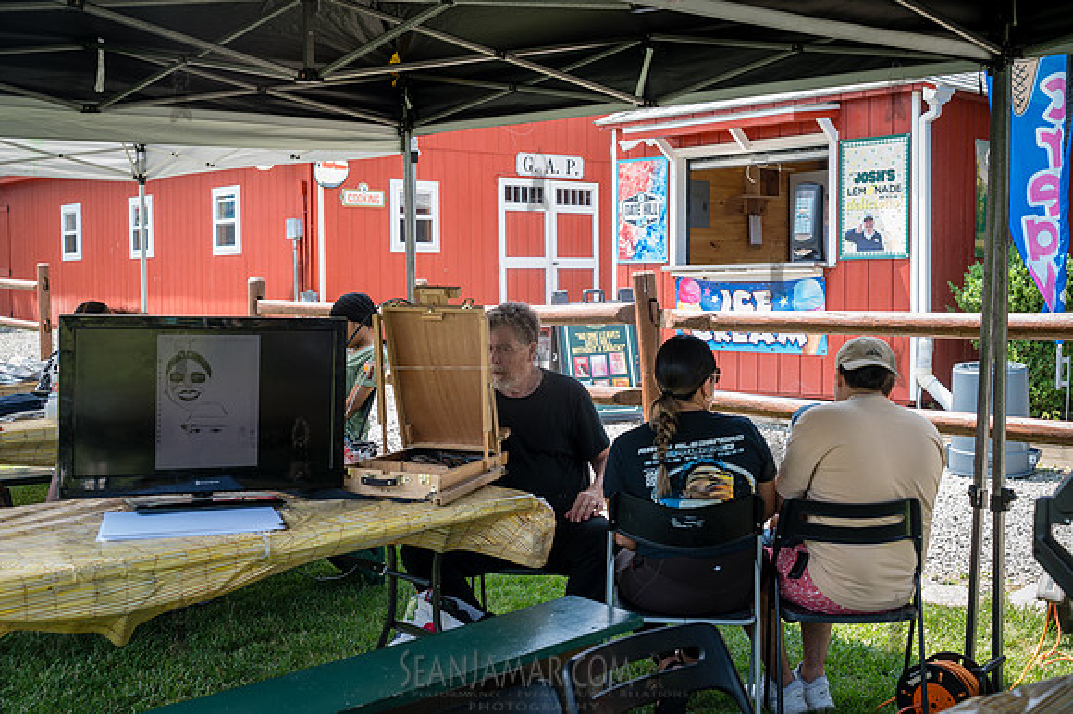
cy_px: 357
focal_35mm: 42
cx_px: 536
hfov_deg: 46.4
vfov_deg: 31.9
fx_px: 1251
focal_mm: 42
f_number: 4.5
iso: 100
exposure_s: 1/80
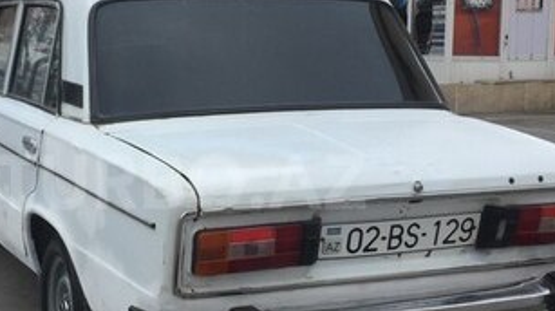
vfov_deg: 17.7
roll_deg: -1.9
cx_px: 181
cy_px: 182
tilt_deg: -10.1
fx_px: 1000
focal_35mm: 68
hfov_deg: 30.8
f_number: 2.2
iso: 32
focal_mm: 4.15
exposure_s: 1/1276
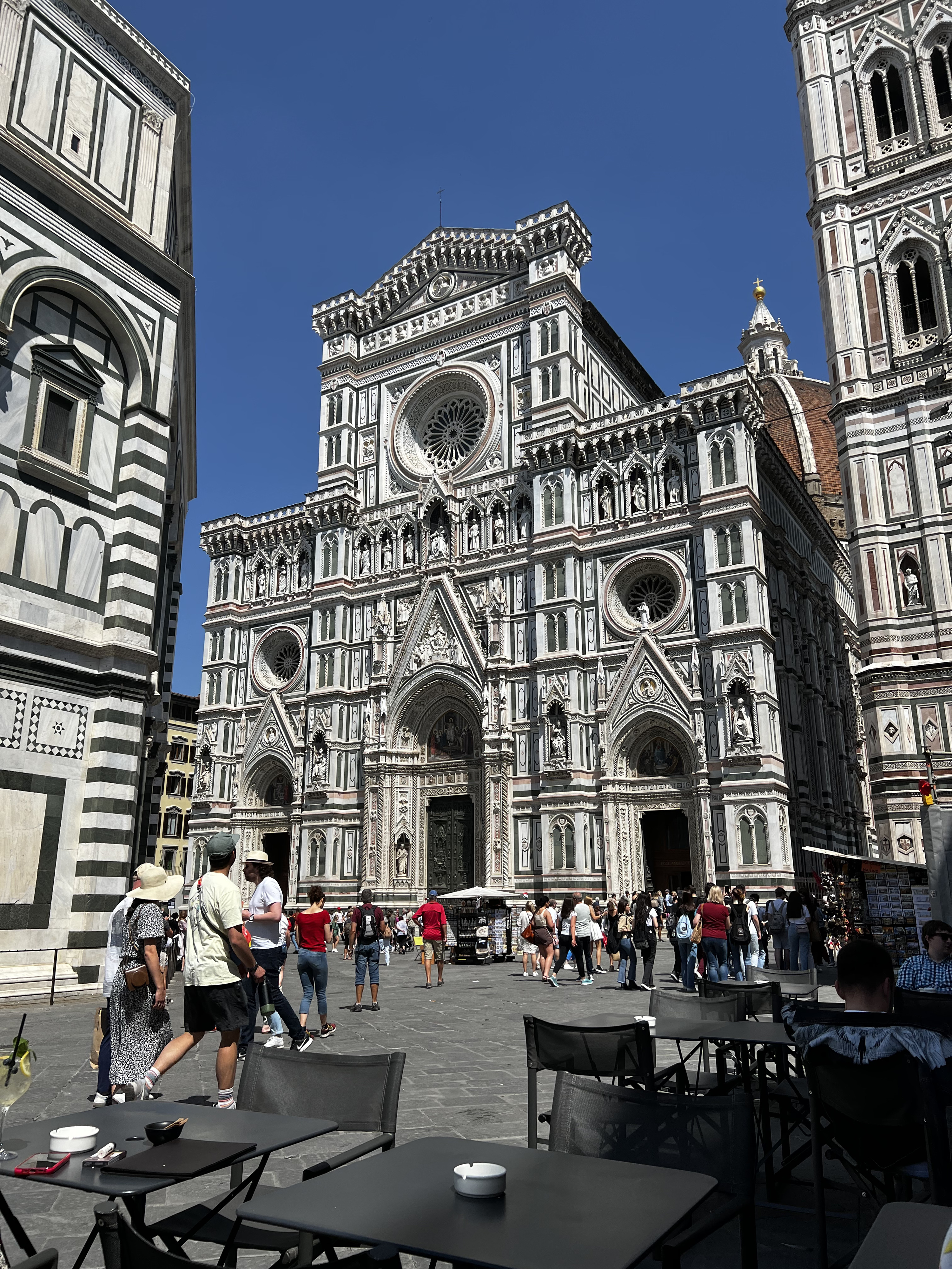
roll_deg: -1.4
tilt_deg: +17.6
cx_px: 476
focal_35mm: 26
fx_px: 953
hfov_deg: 53.1
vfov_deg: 67.3
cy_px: 634
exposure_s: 1/5882
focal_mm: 5.7
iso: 50
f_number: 1.5
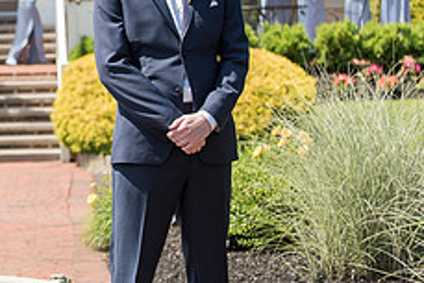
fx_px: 2086
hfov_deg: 11.5
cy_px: 18
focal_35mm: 177
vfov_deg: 7.7
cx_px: -9
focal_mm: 70
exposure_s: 1/1250
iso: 200
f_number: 3.5
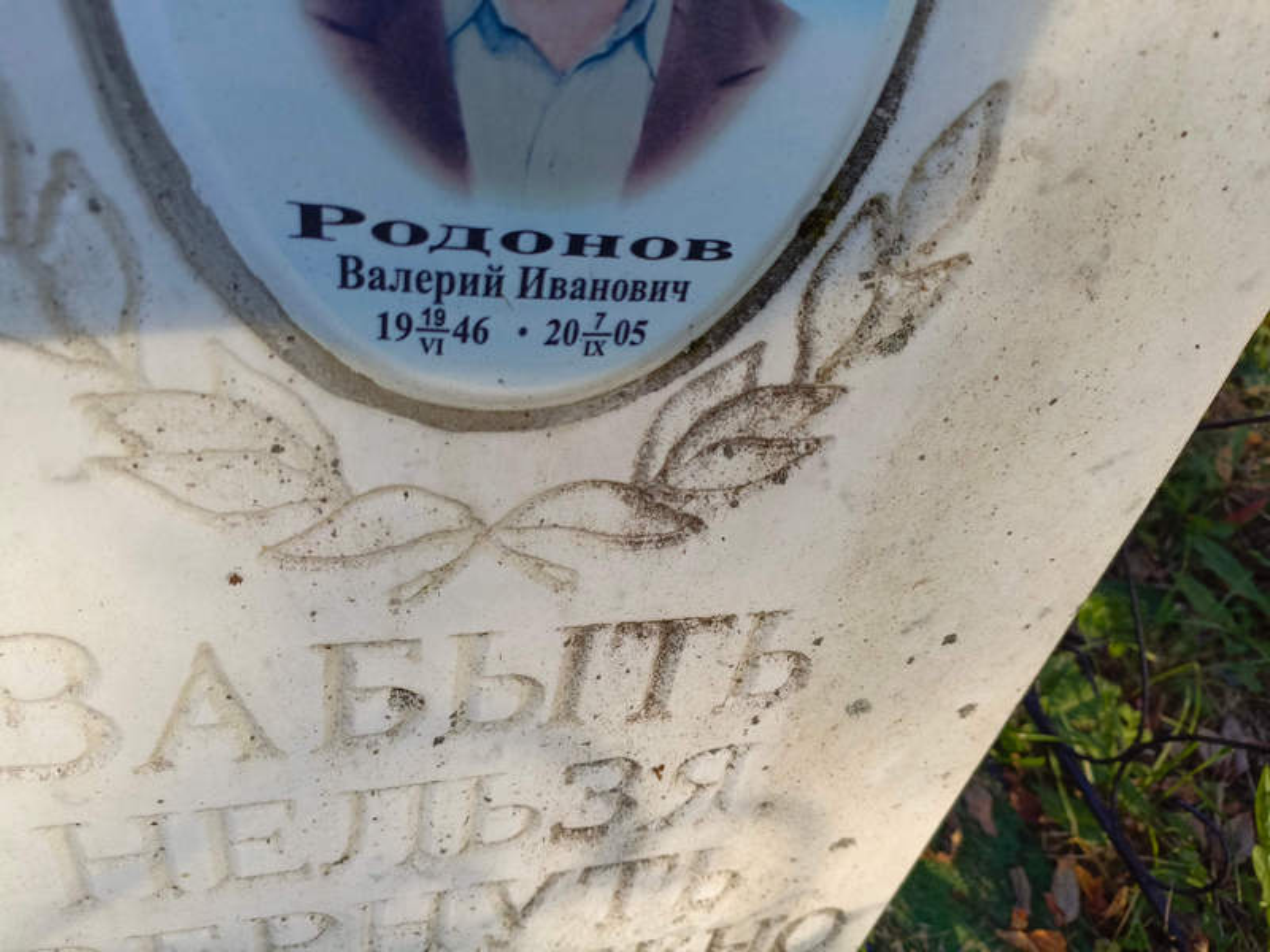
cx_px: 635
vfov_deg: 54.9
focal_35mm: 25
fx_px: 917
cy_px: 476
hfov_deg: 69.4
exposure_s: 1/326
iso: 112
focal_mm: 4.76
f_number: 1.69
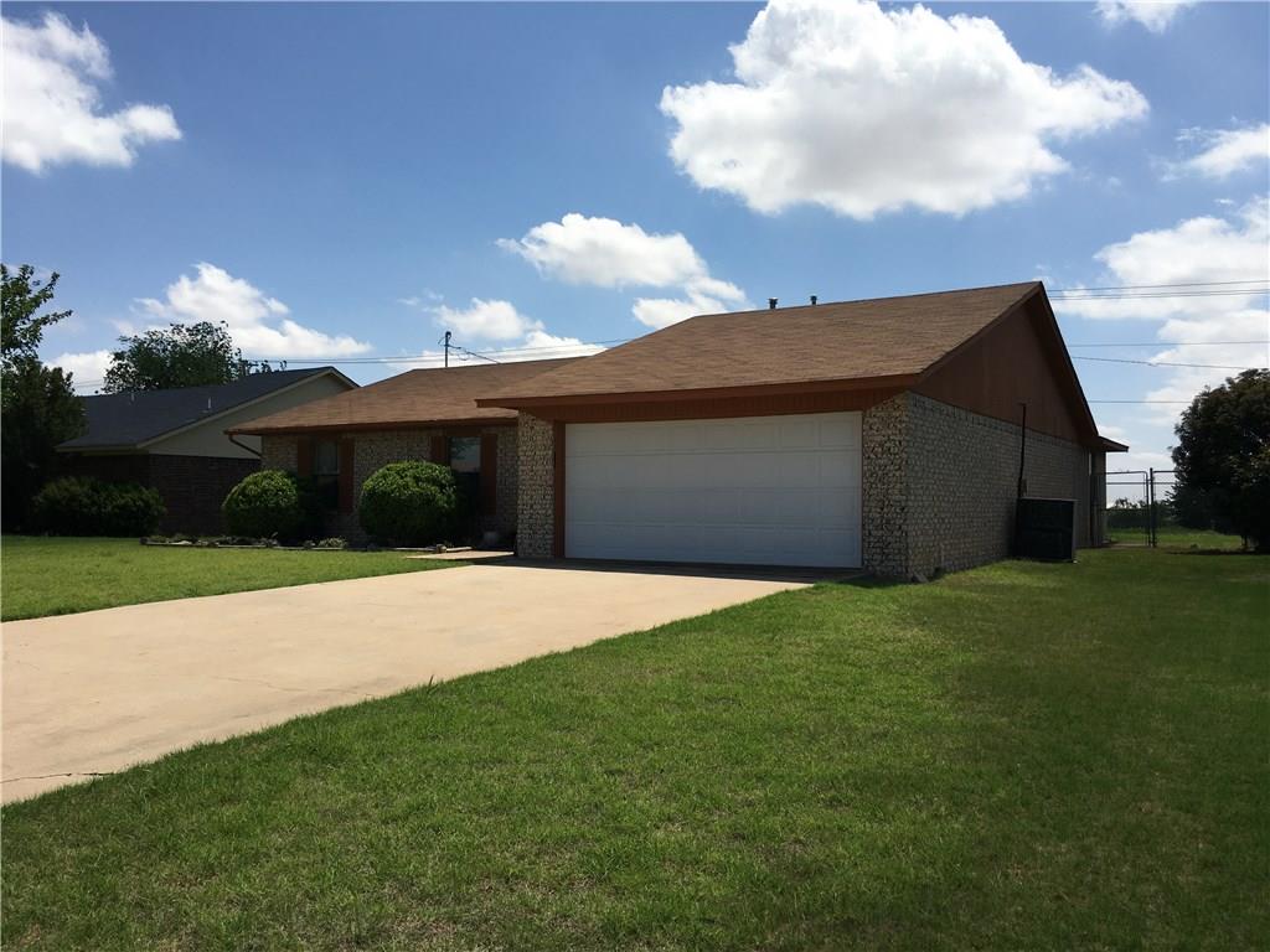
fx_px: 1064
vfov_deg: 48.2
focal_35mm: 29
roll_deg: -0.9
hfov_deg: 61.7
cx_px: 635
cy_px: 476
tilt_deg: +2.3
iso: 25
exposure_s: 1/2653
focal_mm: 4.15
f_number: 2.2
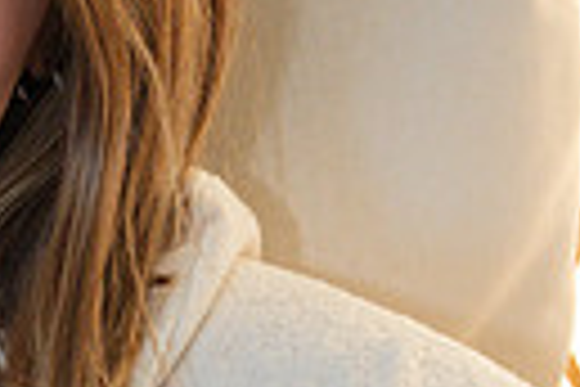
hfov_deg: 11.8
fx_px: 2690
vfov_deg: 7.7
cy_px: 864
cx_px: -277
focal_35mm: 167
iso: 1600
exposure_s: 1/320
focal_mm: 37
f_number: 4
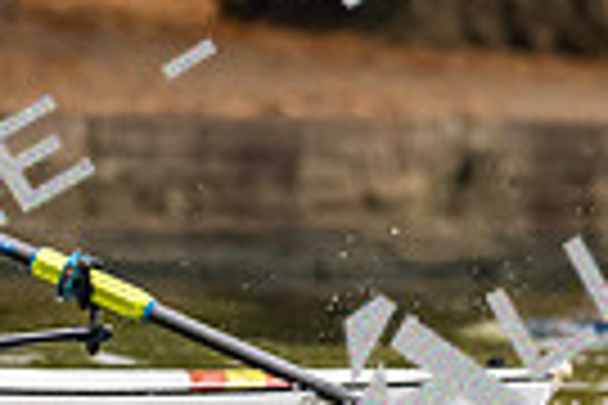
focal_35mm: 1716
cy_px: 83
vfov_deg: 0.8
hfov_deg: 1.2
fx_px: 28979
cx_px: -41
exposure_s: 1/2000
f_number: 4.5
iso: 3200
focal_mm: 400
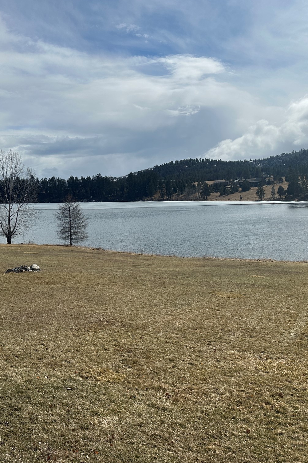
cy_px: 228
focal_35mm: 34
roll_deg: +1.3
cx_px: 147
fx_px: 437
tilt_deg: -4.5
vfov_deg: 55.8
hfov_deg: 38.9
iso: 80
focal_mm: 6.86
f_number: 1.78
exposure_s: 1/12048
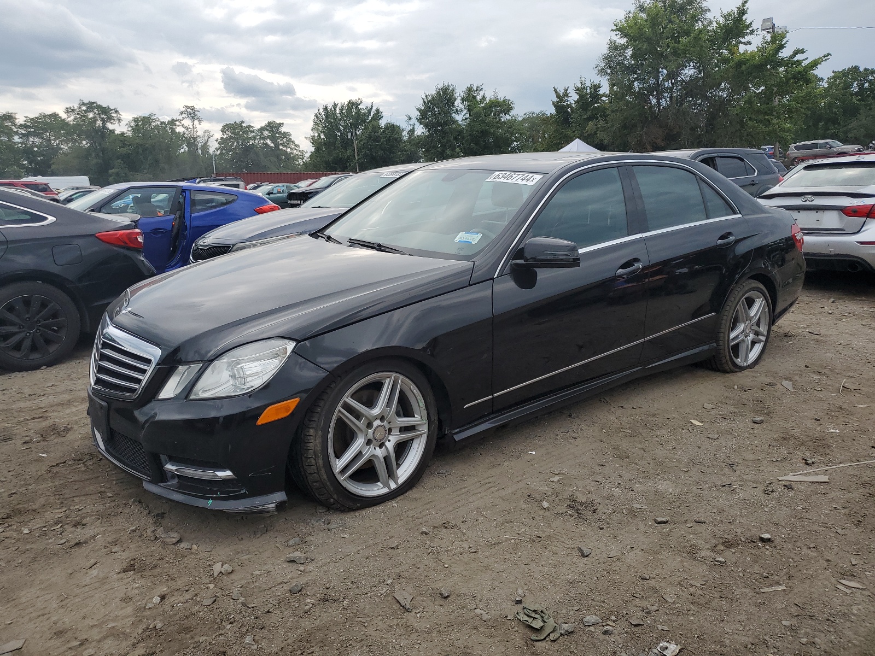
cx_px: 438
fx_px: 657
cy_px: 328
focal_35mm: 26
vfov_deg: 53.1
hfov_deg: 67.3
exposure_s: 1/2500
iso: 50
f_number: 1.5
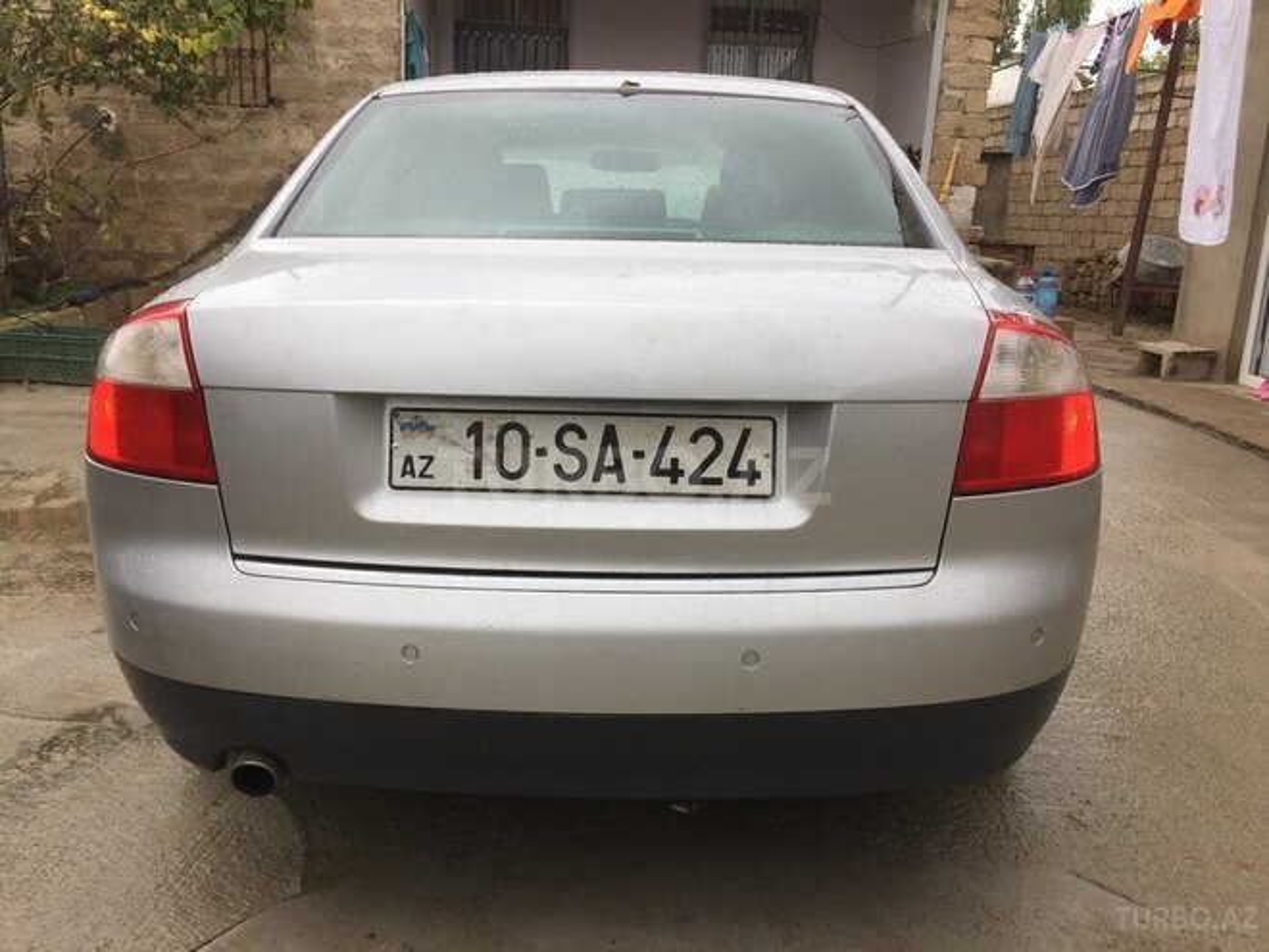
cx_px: 634
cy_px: 476
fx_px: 1063
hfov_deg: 61.7
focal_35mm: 29
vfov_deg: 48.2
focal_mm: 4.15
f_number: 2.2
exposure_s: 1/377
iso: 32
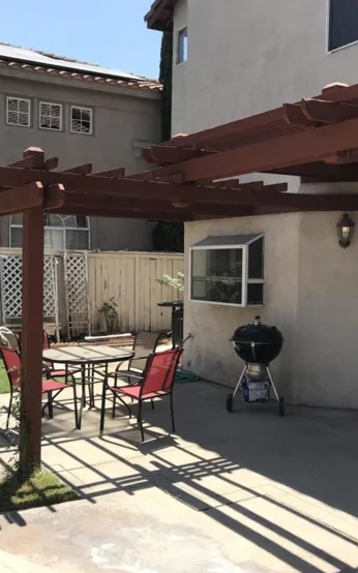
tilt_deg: -2.9
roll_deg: -0.6
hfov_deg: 31.9
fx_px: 625
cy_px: 285
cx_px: 143
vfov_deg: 49.3
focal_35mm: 40
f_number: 1.8
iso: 20
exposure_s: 1/1408
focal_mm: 3.99
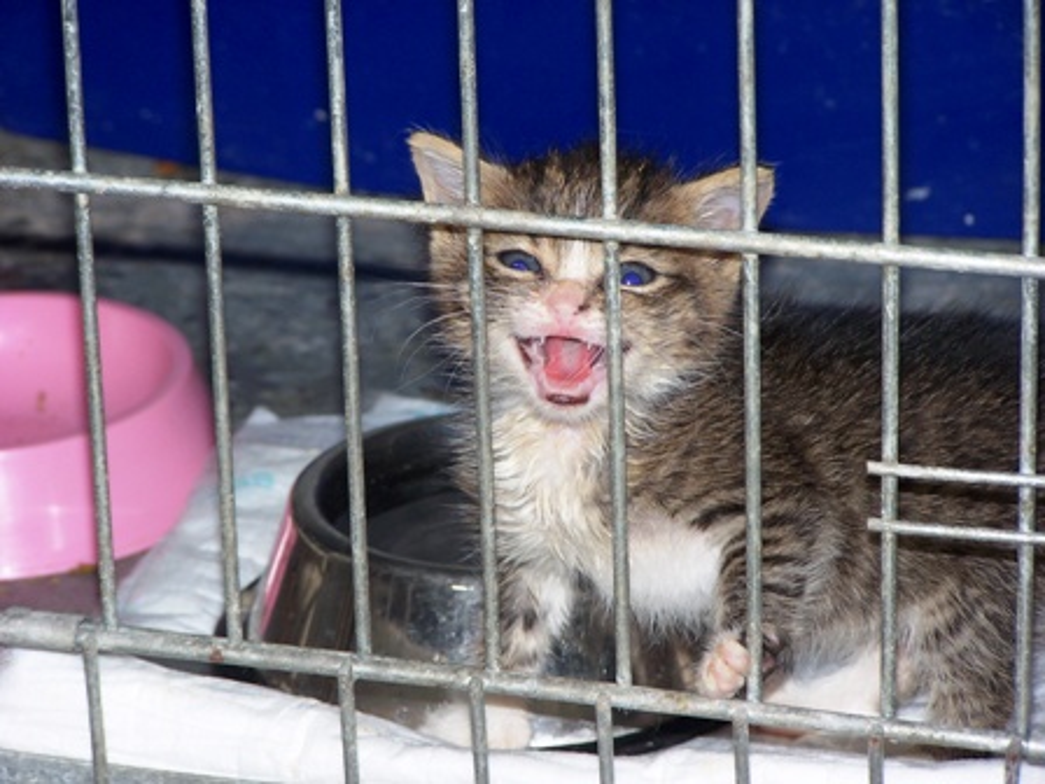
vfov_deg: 7.9
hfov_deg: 10.5
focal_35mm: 189
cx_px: 522
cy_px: 392
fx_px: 5706
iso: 80
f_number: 3.2
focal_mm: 31.3
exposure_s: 1/125
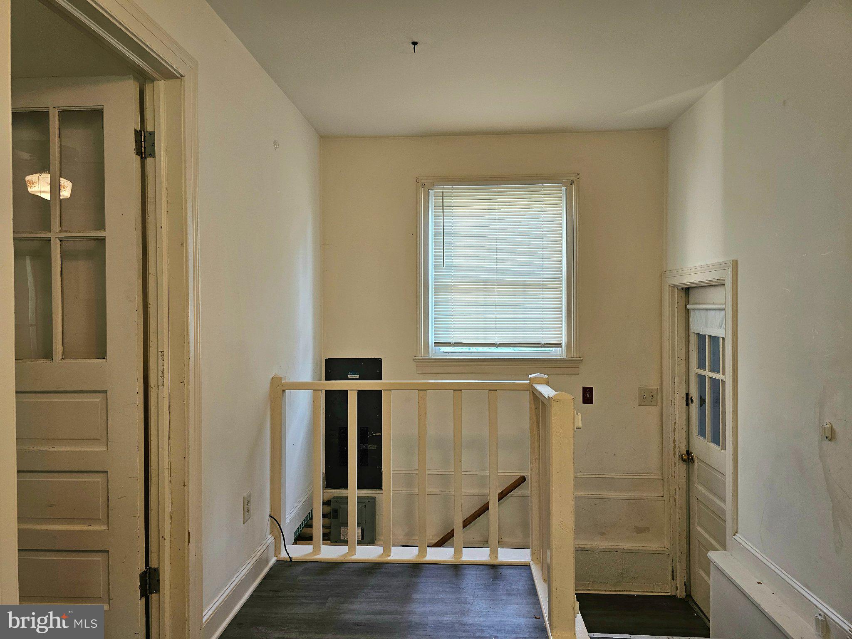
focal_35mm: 23
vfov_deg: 58.9
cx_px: 426
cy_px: 320
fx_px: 566
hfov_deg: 73.9
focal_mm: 6.3
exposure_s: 1/60.2
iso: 100
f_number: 1.7
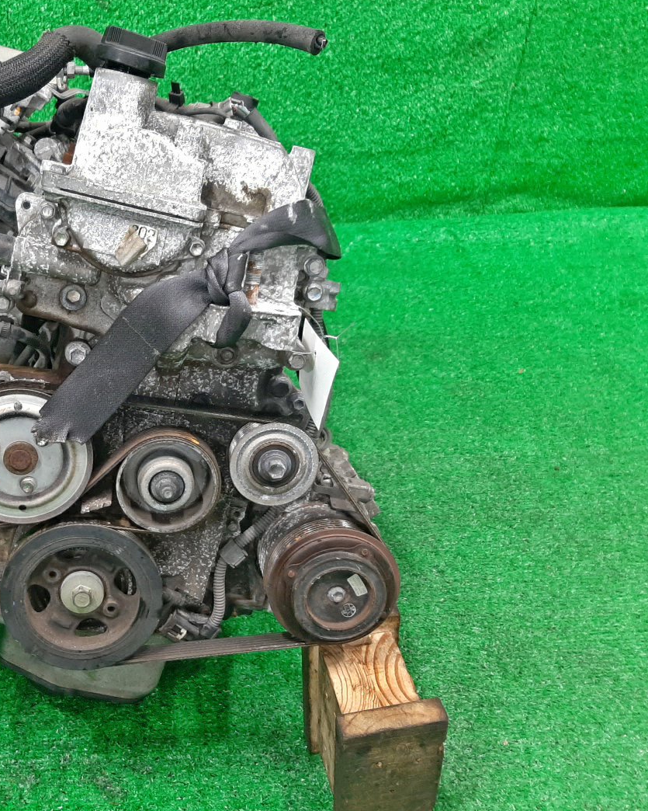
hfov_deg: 40.2
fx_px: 839
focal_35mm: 35
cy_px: 411
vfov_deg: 51.5
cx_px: 113
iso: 182
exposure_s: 1/50
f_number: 1.7
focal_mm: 3.93
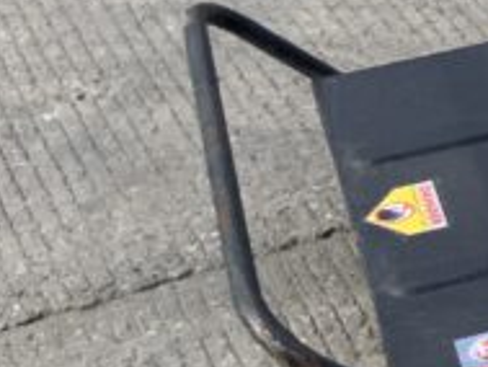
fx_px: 2215
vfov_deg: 9.3
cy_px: -78
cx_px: 1139
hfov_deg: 10.8
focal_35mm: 157
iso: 16
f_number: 1.8
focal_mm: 3
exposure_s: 1/504
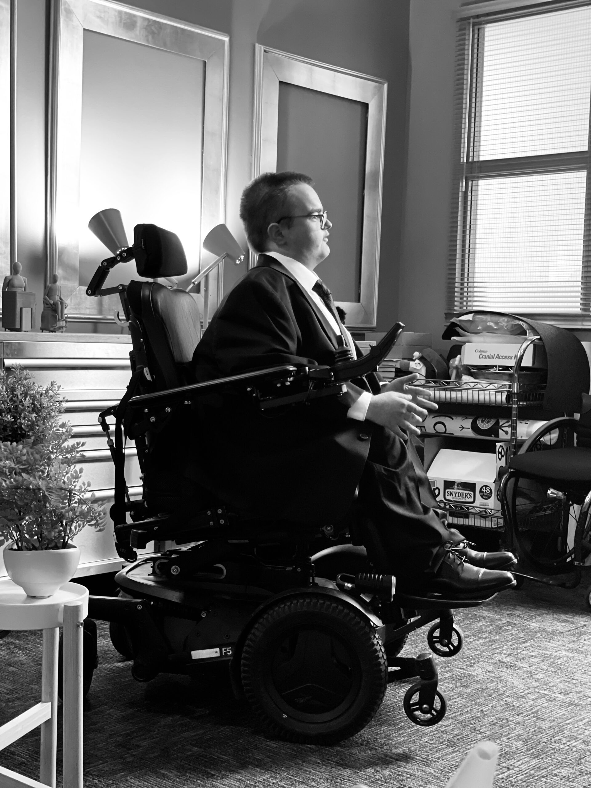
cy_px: 394
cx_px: 296
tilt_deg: -1.6
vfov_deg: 36.8
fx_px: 1184
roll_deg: -1.0
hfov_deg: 28.0
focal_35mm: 52
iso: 400
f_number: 2
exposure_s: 1/40
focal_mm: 6
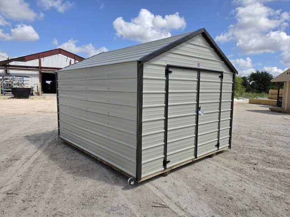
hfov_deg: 73.9
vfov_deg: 58.9
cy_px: 108
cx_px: 145
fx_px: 193
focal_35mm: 23
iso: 50
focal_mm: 6.5
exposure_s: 1/7939
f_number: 1.4
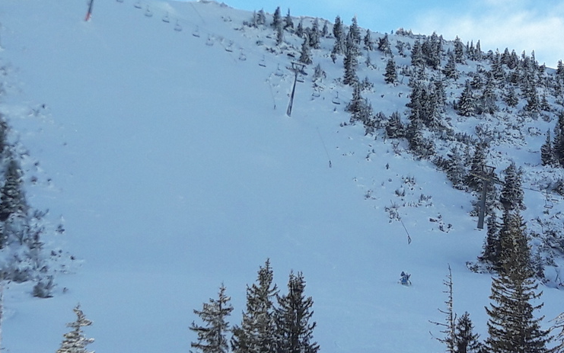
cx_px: 242
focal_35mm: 41
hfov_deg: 48.1
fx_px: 630
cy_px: 72
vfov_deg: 30.5
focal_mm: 3.7
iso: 40
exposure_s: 1/1040
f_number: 1.9
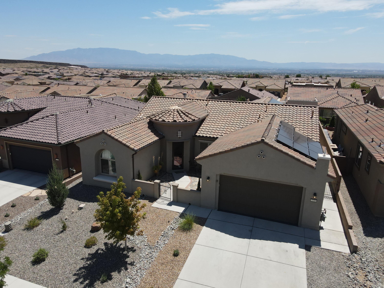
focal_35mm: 24
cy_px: 144
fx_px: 266
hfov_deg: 71.6
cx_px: 192
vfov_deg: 56.8
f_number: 2.8
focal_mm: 4.5
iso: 100
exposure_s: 1/1000
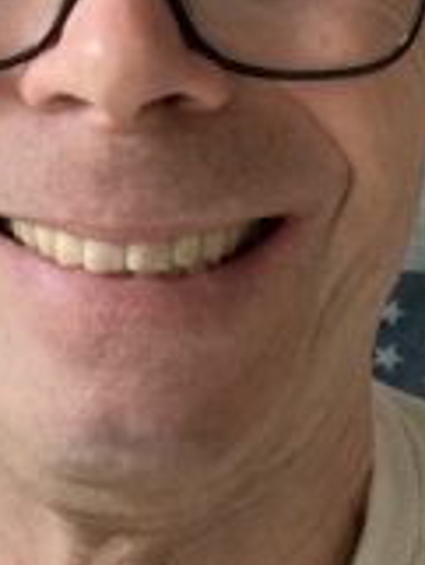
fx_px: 1945
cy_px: -23
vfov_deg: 16.2
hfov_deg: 12.4
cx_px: 126
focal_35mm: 119
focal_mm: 2.87
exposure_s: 1/60
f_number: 2.2
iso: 250
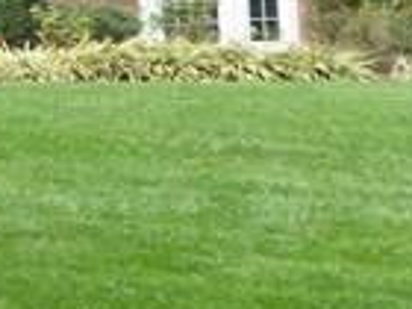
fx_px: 2964
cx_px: -889
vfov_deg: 5.9
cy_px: -29
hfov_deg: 7.0
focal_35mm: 249
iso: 100
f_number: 3.6
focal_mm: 5.8
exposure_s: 1/160
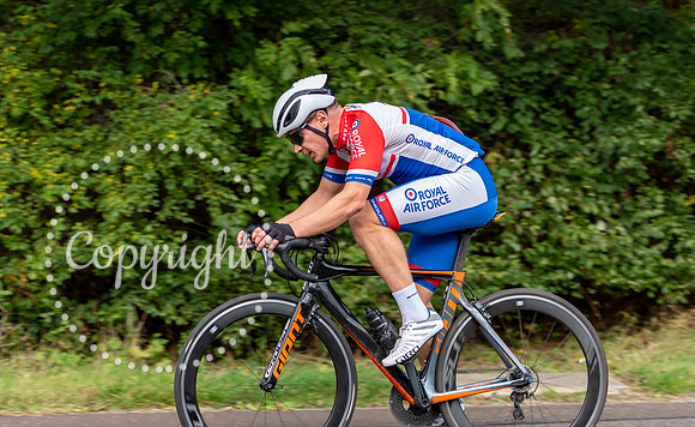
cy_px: 168
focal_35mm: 80
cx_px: 331
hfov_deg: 26.0
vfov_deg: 16.1
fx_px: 1507
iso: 160
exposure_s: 1/640
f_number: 2.8
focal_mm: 70
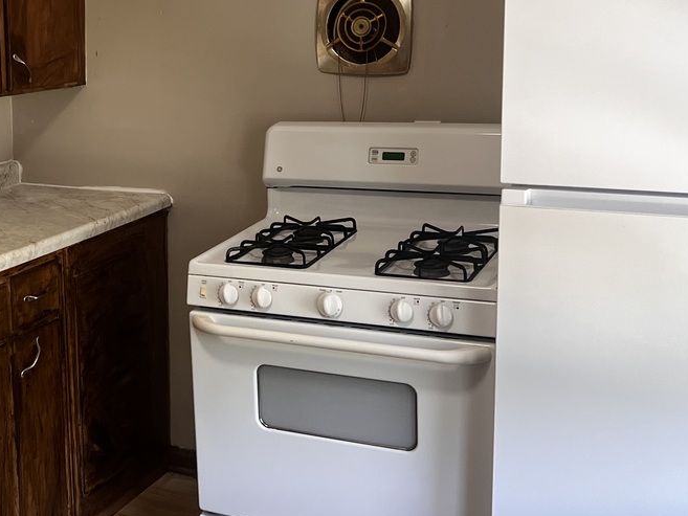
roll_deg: +1.9
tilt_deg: -8.7
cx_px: 89
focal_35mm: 57
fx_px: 1133
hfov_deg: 32.4
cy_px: 180
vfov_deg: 25.6
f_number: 1.5
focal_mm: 5.7
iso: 125
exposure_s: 1/120
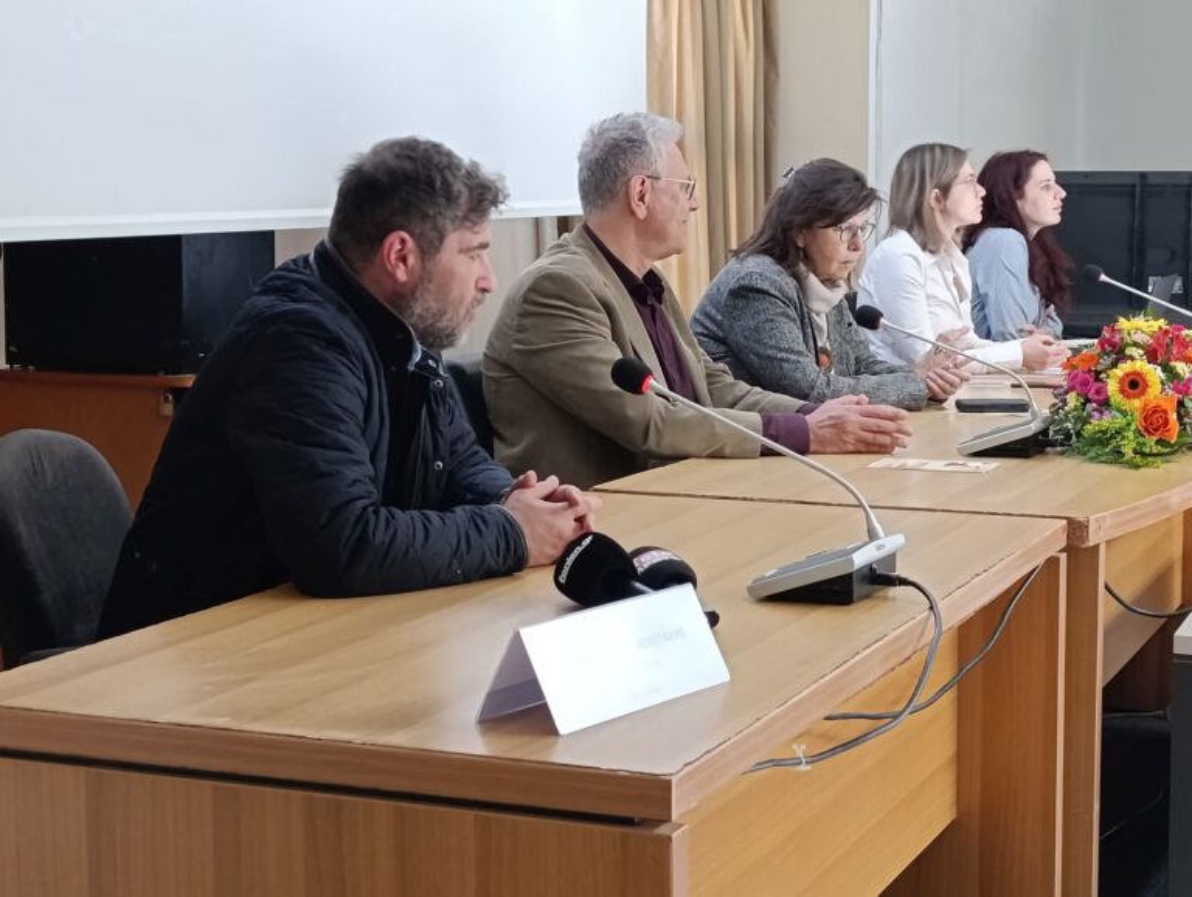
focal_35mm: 67
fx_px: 2310
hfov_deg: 28.9
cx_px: 596
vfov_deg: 22.0
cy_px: 448
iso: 1000
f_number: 1.6
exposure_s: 1/99.9
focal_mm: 6.14
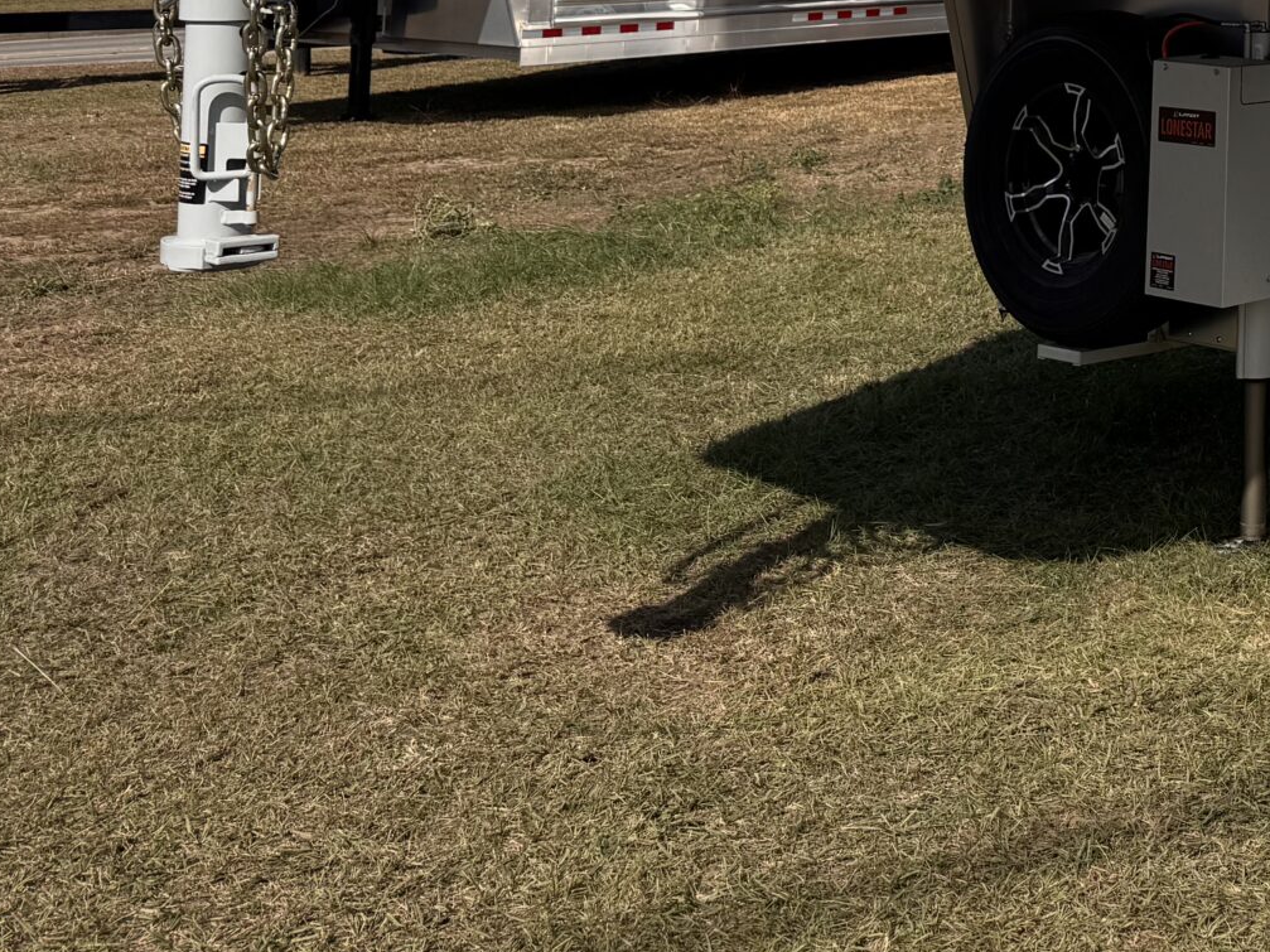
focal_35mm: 61
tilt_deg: +2.6
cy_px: -212
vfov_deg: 22.1
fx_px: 2238
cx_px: 1482
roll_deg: -0.2
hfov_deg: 28.1
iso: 80
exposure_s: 1/9009
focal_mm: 6.76
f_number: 1.78
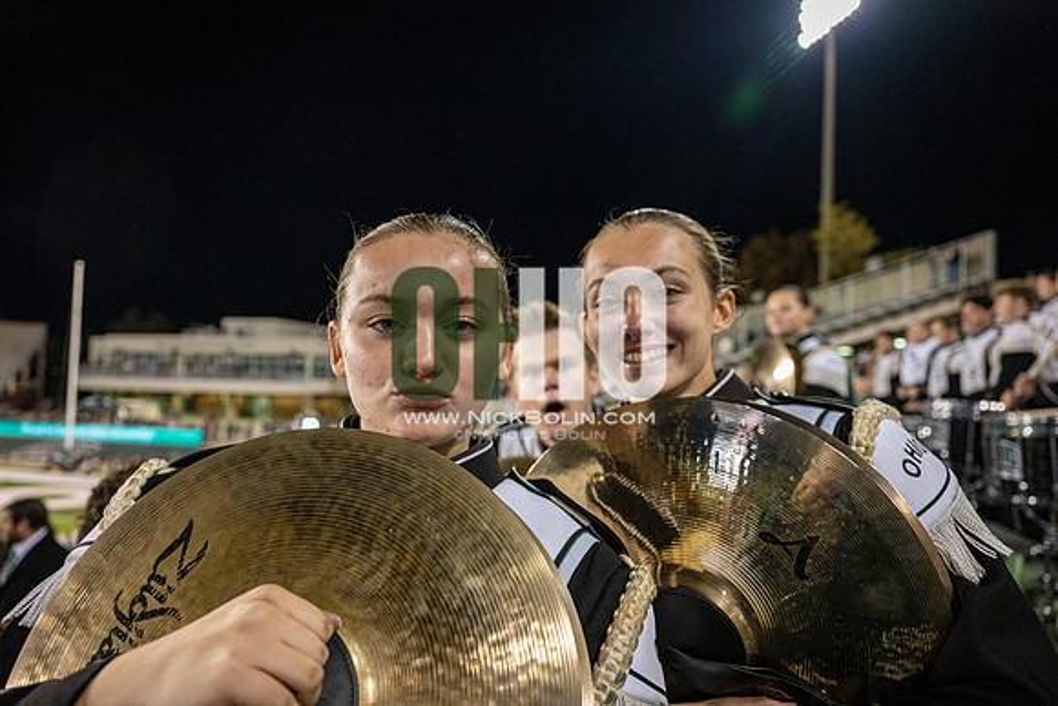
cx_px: 529
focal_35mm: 24
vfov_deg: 53.2
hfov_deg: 73.7
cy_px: 353
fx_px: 705
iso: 2000
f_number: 3.2
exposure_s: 1/500
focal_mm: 24
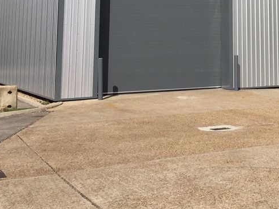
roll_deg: +1.4
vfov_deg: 21.1
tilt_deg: +8.3
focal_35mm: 66
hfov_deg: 28.0
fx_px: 532
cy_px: -23
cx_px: 265
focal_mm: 4.15
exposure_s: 1/3597
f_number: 2.2
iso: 32
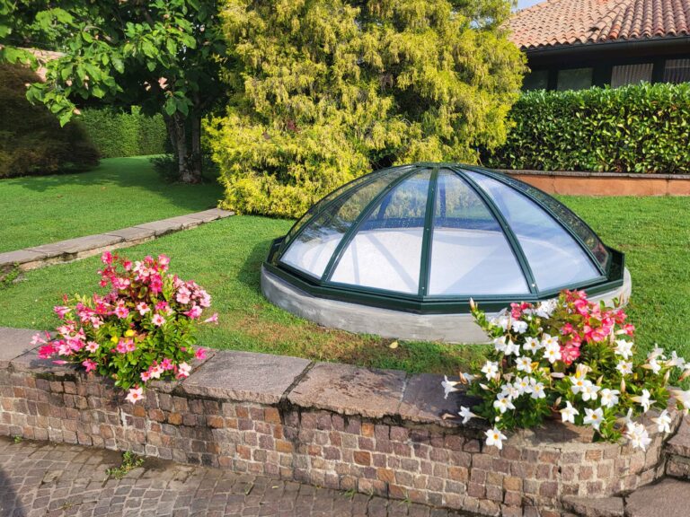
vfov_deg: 53.1
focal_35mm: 26
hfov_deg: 67.3
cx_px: 345
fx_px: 518
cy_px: 258
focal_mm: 5.4
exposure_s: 1/1441
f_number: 1.8
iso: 40
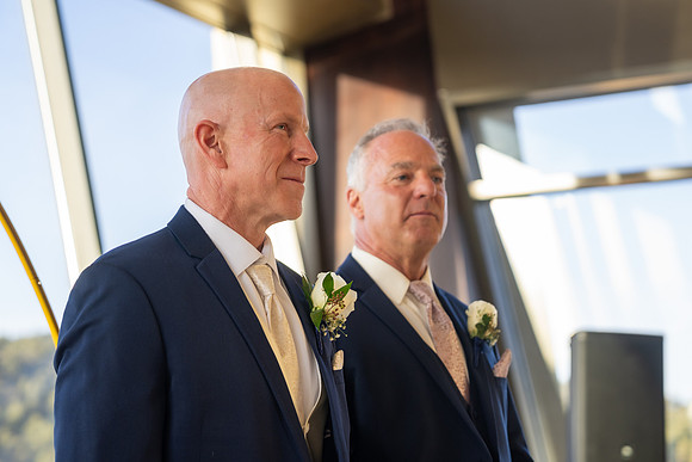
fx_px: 1649
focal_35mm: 86
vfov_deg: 15.9
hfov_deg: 23.7
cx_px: 333
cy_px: 218
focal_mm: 70
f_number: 2.8
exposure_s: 1/125
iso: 160
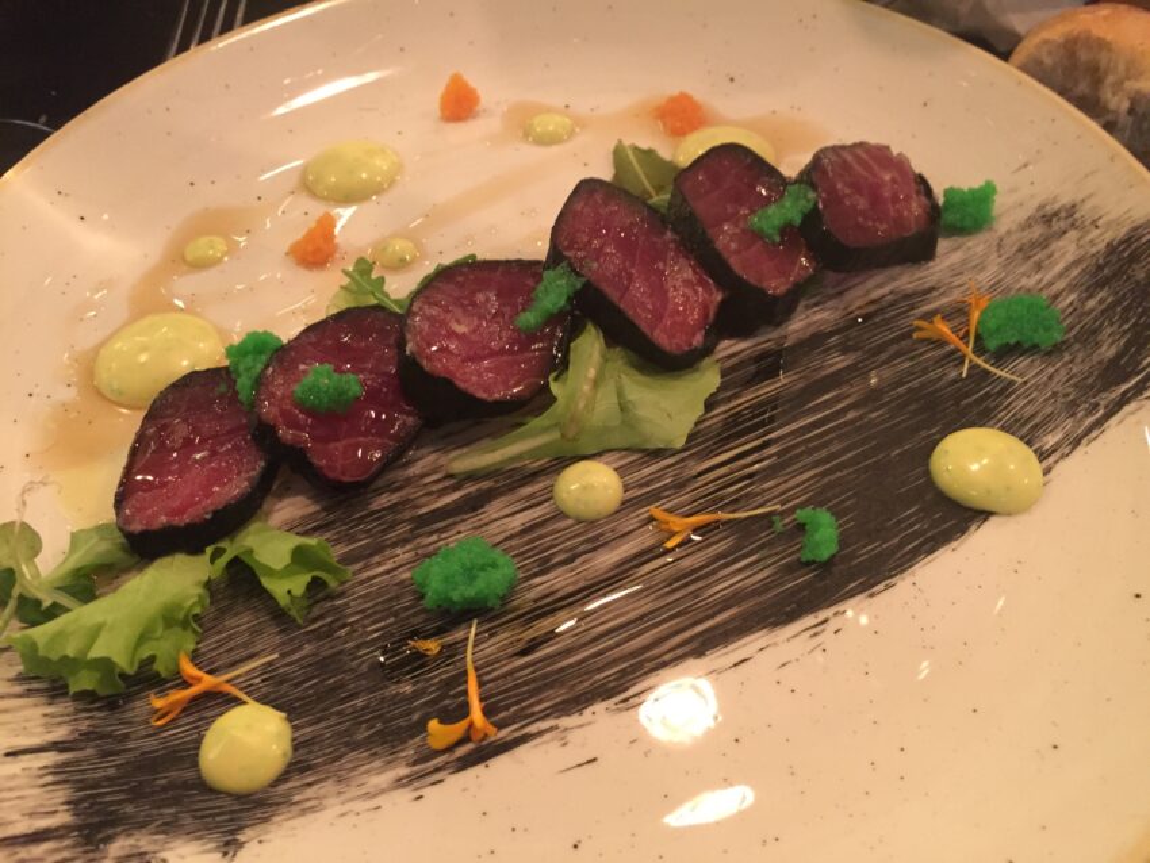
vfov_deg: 48.2
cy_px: 432
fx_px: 964
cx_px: 575
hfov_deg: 61.6
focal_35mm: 29
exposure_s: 1/17
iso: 500
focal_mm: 4.15
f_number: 2.2
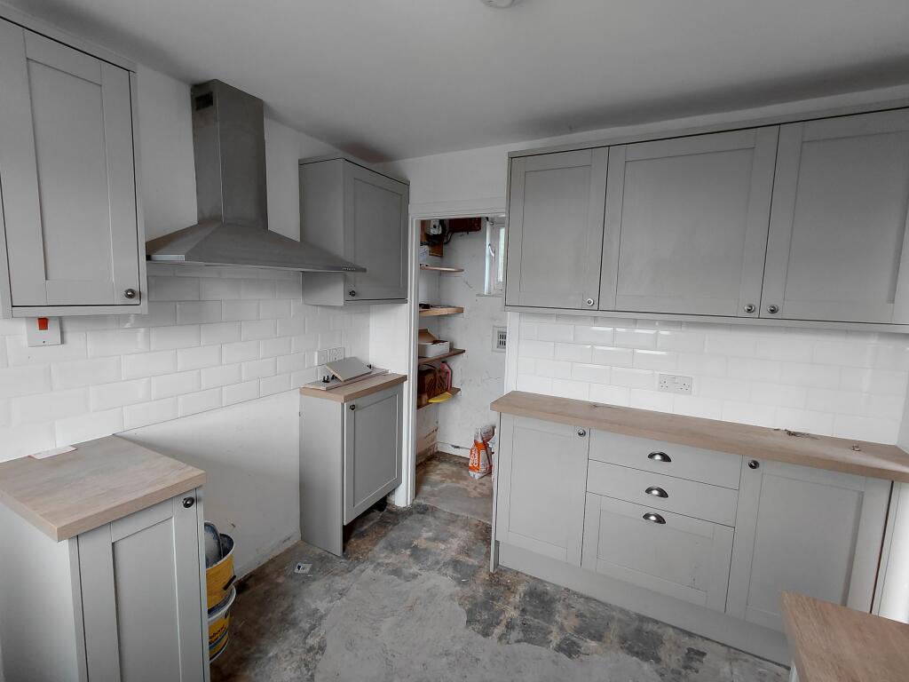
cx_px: 454
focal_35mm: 16
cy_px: 341
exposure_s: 1/50
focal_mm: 1.64
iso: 50
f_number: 2.2
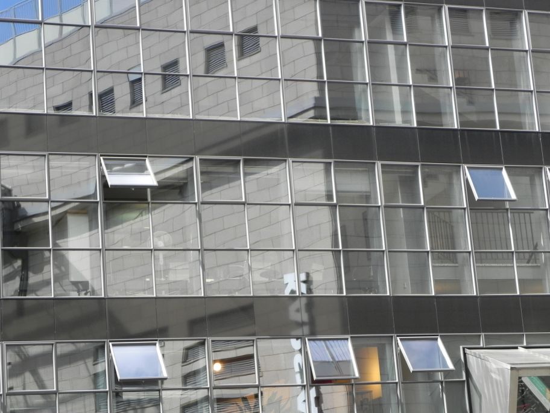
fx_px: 1509
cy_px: 206
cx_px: 275
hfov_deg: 20.7
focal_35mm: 95
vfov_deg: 15.6
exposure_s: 1/163
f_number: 5
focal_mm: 16.9
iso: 160
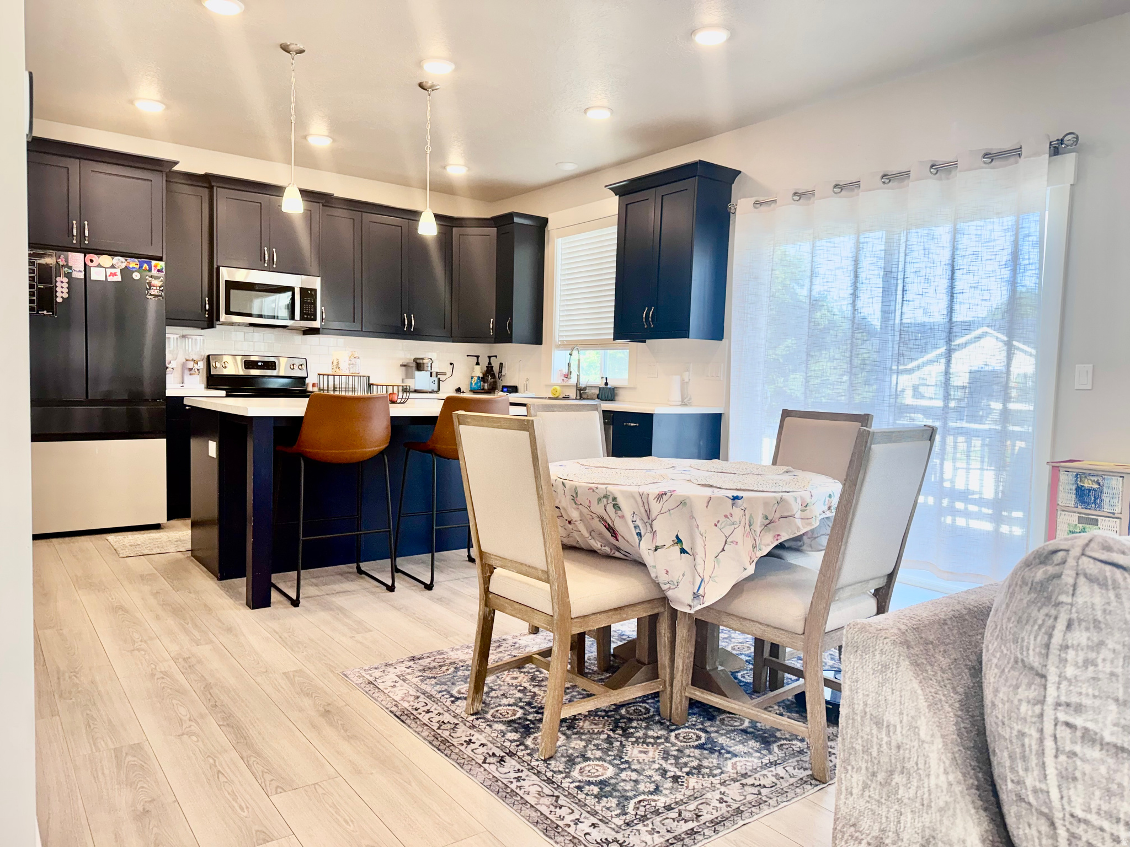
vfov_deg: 56.8
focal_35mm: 24
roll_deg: -1.5
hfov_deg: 71.6
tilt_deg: -4.2
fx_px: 783
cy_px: 424
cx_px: 565
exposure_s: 1/130
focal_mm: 6.76
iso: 80
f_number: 1.78
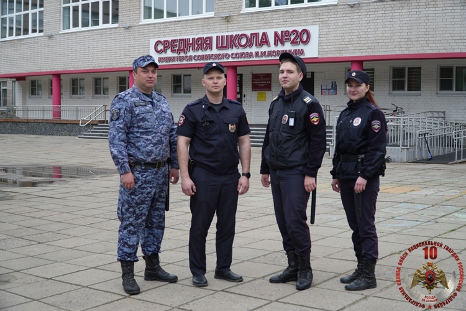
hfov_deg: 43.6
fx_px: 582
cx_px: 233
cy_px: 156
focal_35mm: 45
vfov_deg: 29.9
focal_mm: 30
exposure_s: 1/200
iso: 100
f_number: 4
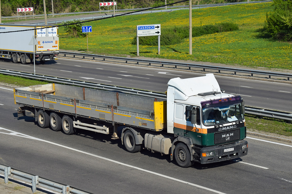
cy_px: 97
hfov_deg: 24.6
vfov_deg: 16.6
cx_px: 146
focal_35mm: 82
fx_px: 669
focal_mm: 55
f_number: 7.1
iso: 200
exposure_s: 1/1250
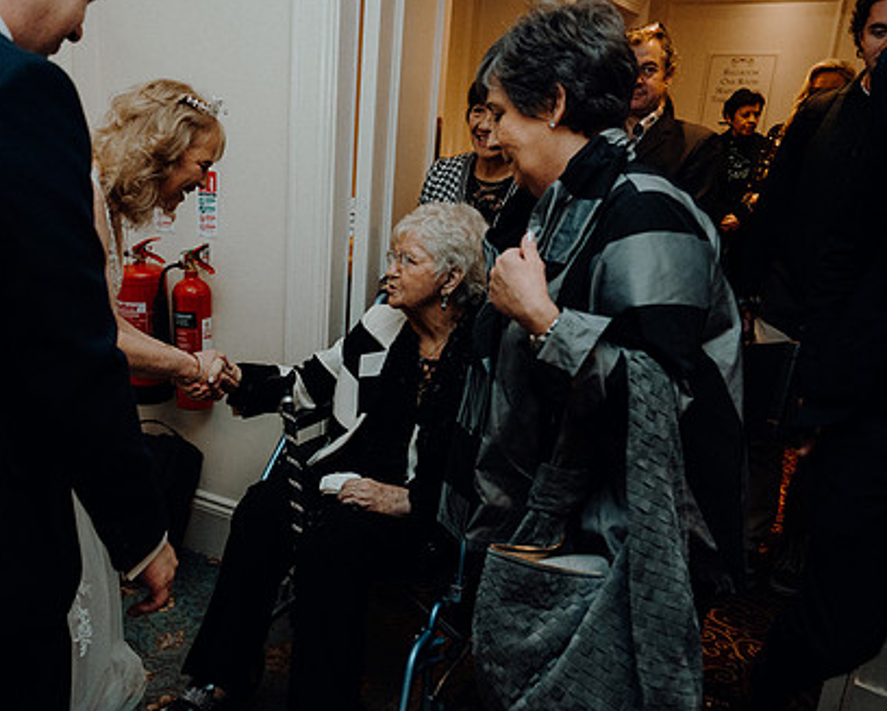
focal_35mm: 32
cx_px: 302
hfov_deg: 54.6
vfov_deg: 45.8
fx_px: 841
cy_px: 390
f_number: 3.5
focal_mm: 24
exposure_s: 1/200
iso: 2500
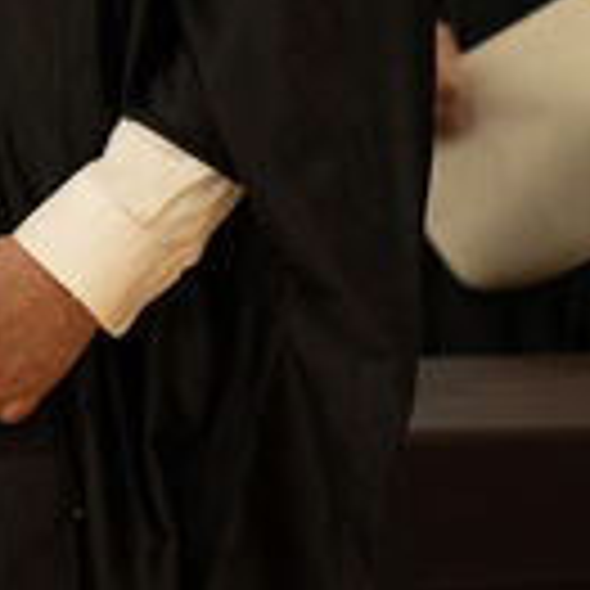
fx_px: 13498
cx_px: -254
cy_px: -320
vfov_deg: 2.5
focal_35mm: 700
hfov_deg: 2.5
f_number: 4
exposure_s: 1/100
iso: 1600
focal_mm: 175
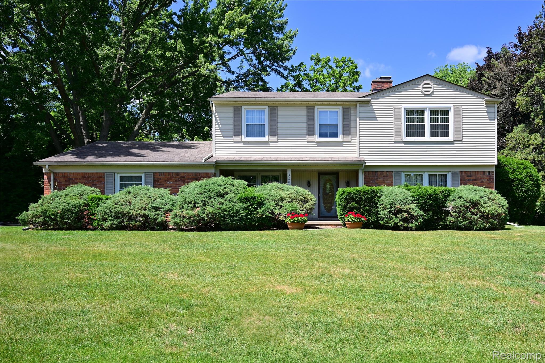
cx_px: 272
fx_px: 341
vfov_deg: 56.1
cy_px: 182
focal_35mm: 22
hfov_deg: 77.3
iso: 100
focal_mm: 22.5
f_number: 9
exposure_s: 1/200
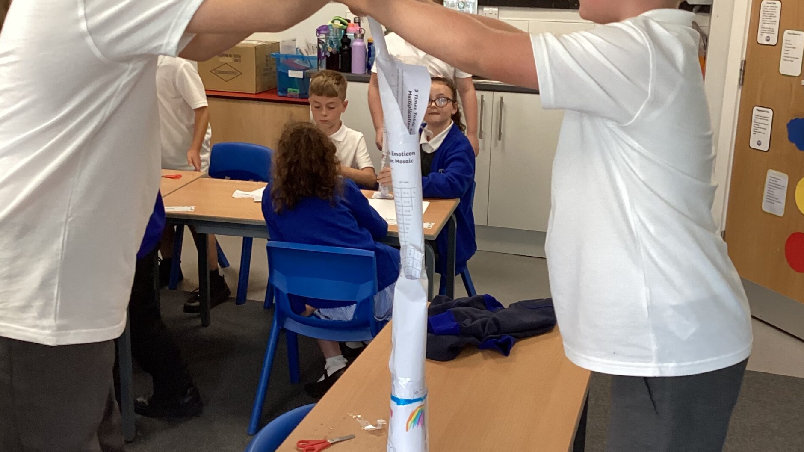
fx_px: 981
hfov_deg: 44.6
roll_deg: -2.6
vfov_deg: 26.0
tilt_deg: -16.0
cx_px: 401
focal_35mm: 46
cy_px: 216
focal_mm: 3.3
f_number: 2.4
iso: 125
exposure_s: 1/60
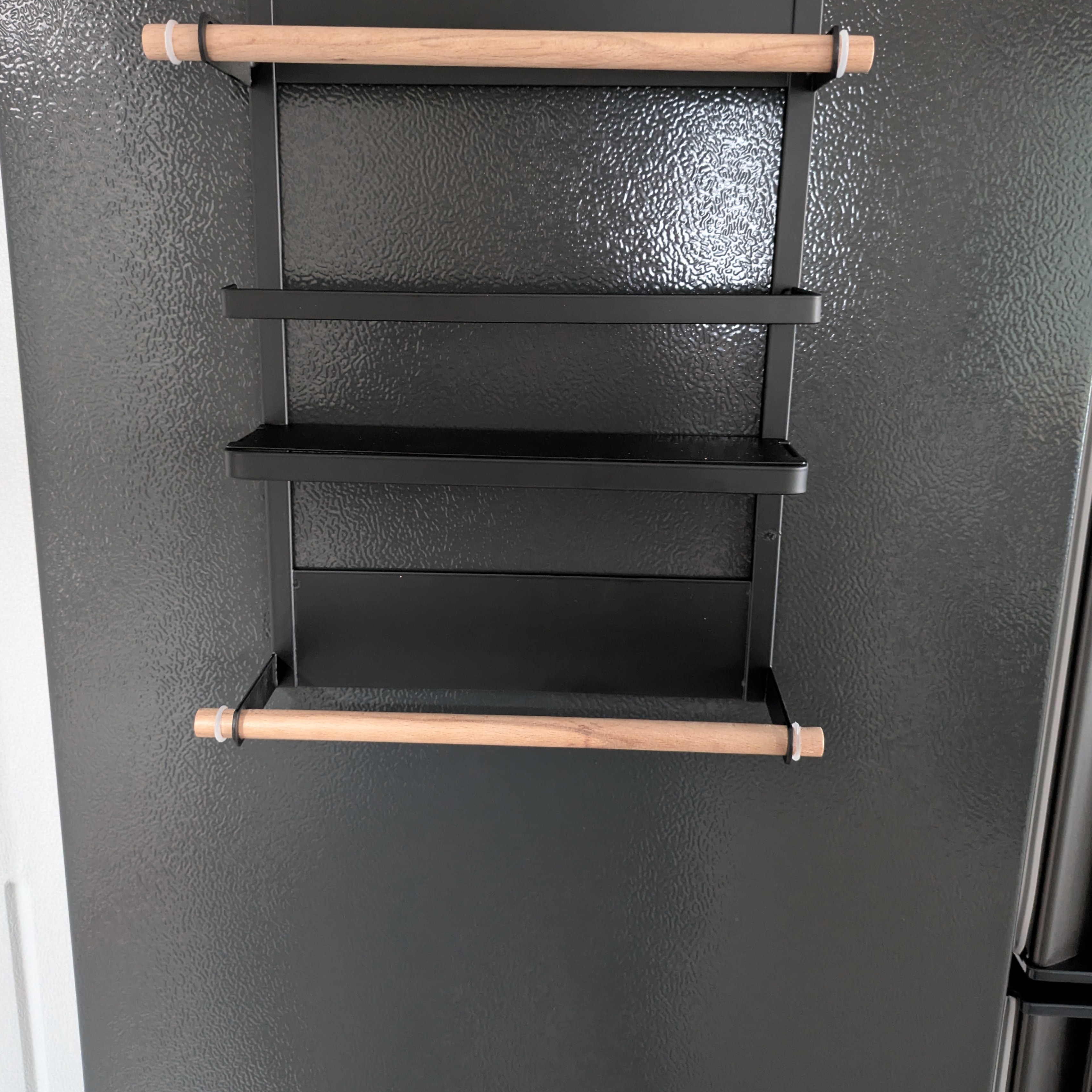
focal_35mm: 30
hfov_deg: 54.0
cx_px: 538
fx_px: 1071
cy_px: 514
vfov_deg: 54.0
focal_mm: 5.43
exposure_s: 1/16.7
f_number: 1.89
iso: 1327
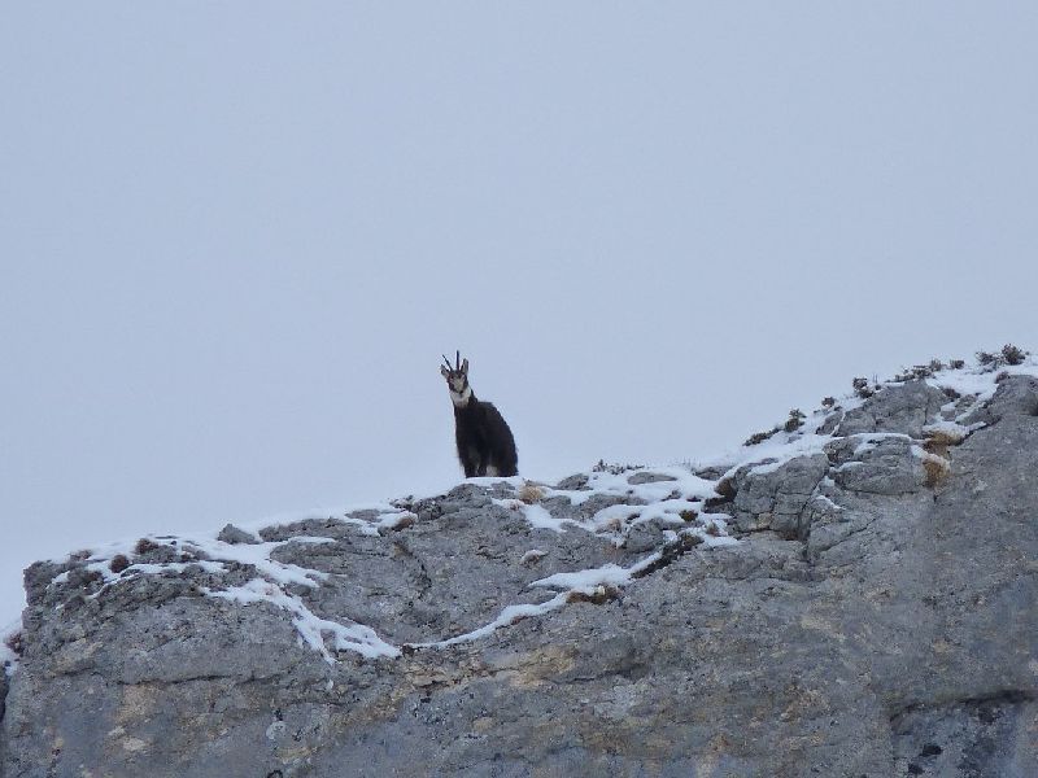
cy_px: 389
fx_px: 22759
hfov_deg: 2.6
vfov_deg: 2.0
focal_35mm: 759
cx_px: 519
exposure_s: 1/320
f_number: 5.6
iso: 125
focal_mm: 86.4
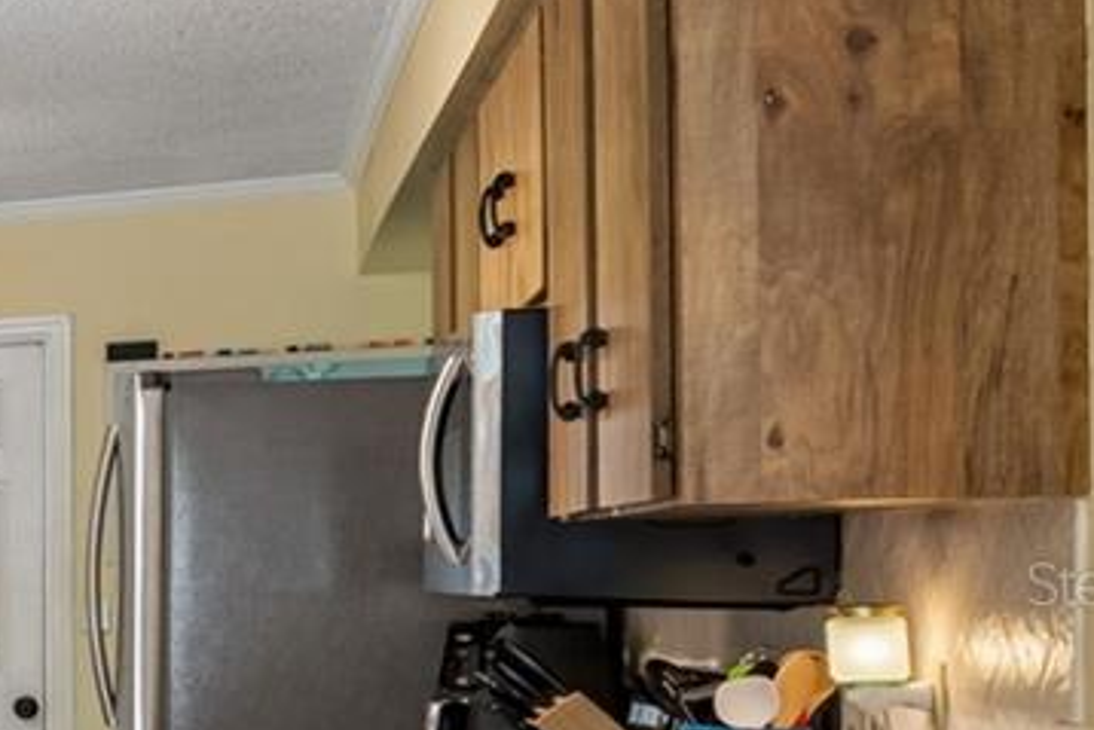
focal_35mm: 67
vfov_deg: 20.1
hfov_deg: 18.4
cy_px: 583
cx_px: -1146
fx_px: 2037
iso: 100
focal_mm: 10
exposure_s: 1/10
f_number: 7.1
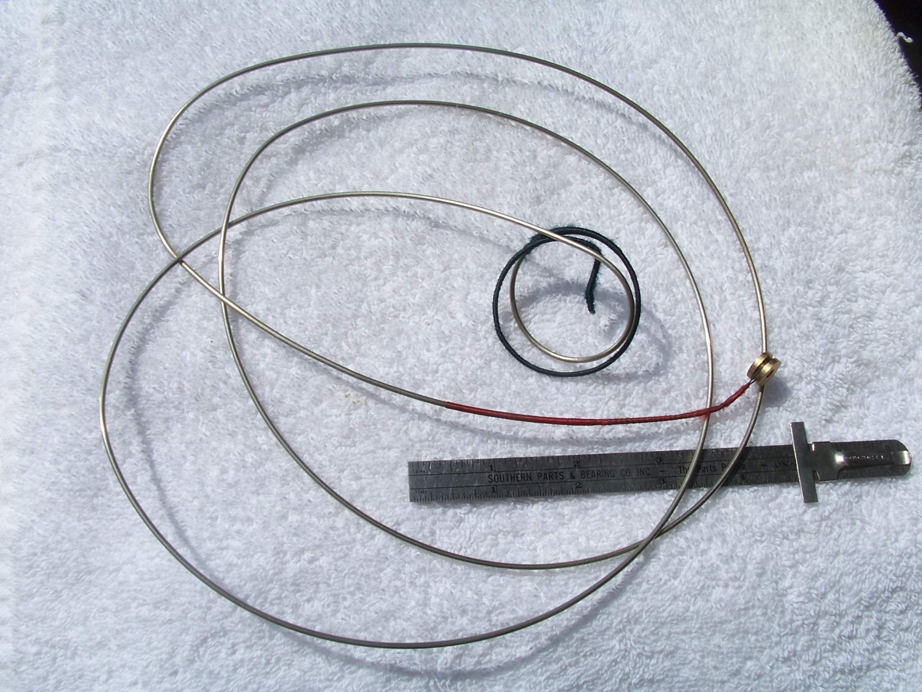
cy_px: 346
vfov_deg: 40.7
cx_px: 461
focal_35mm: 35
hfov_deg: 52.6
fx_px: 932
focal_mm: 6
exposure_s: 1/1400
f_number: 5.6
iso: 80
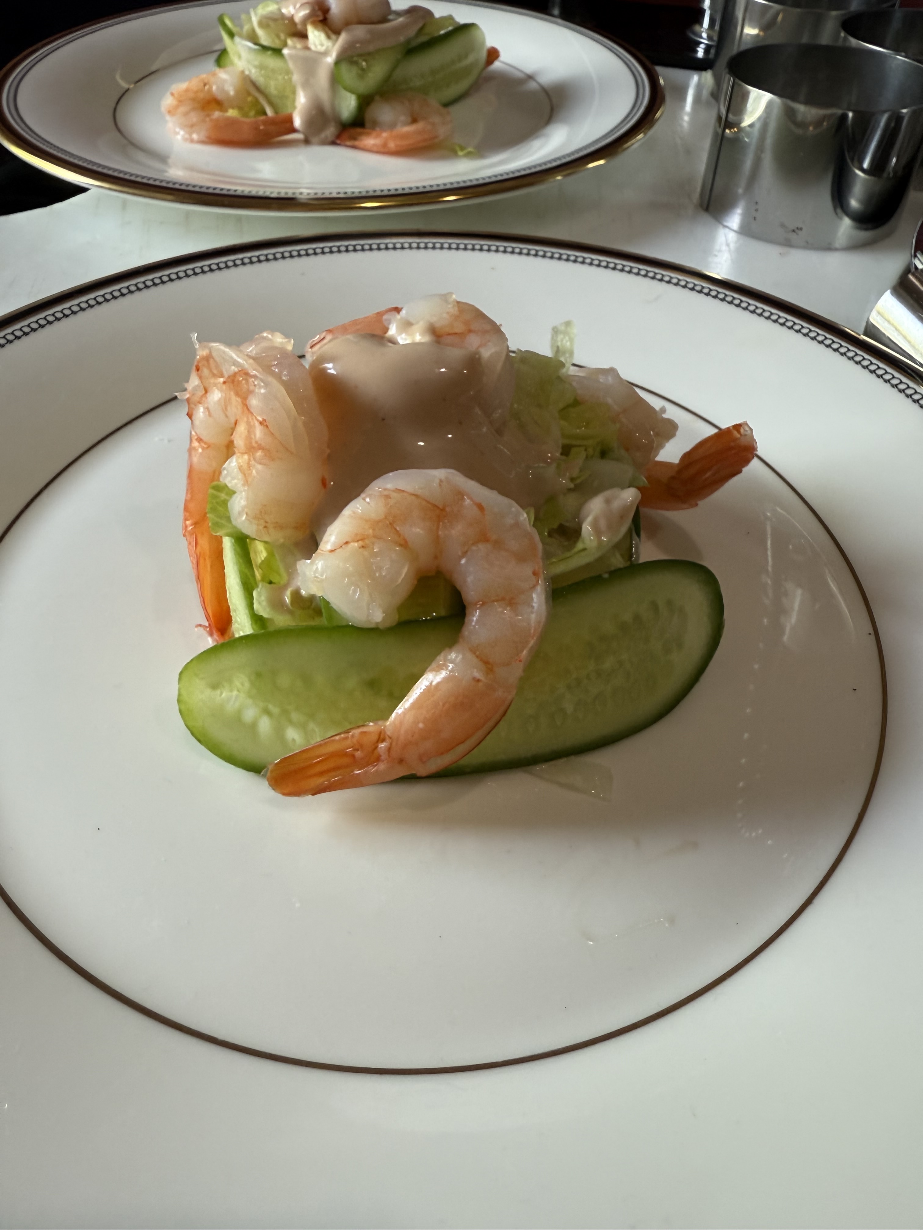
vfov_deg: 71.6
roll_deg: -1.4
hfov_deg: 56.8
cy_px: 615
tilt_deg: -43.6
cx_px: 462
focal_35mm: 24
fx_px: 853
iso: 125
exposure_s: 1/100
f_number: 2.2
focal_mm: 2.22
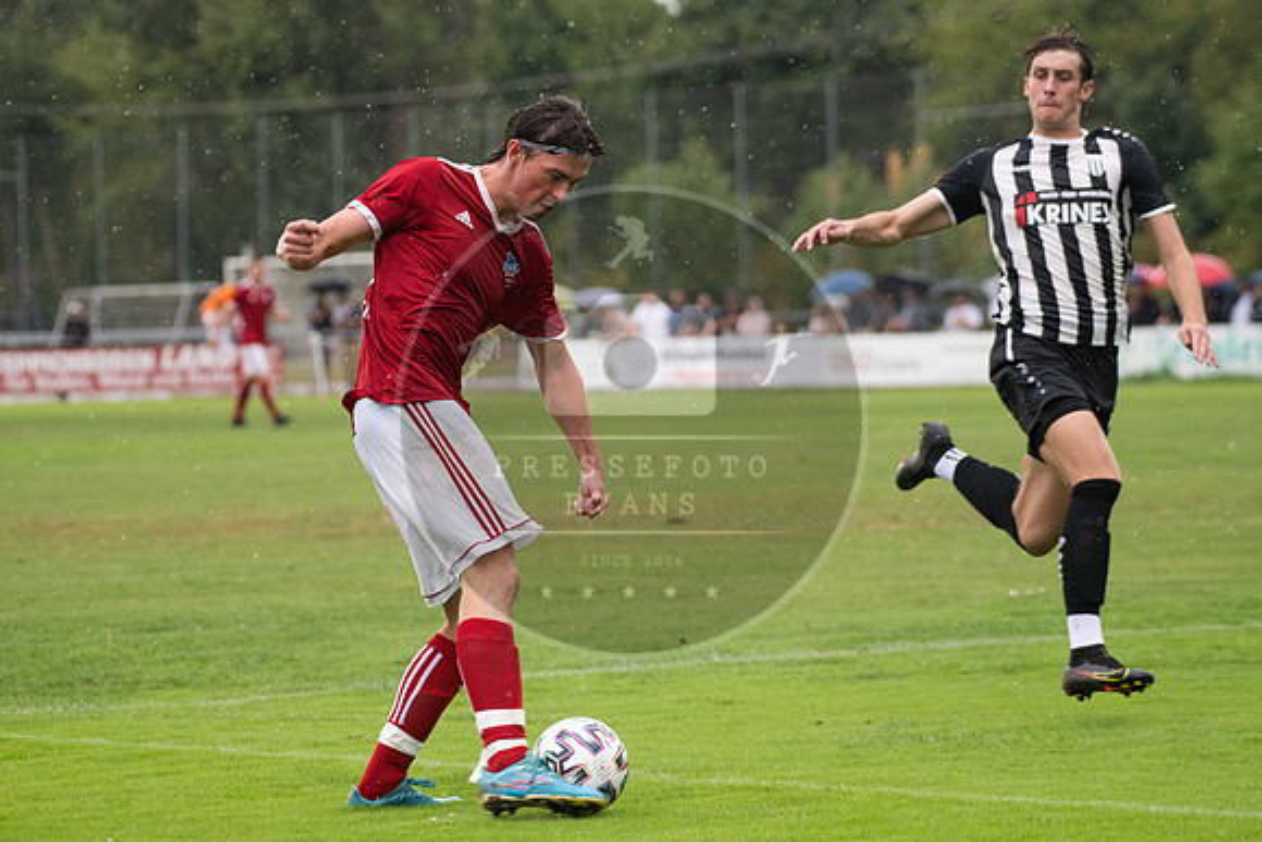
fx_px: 7012
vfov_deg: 6.9
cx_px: 631
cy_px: 421
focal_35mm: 200
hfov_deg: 10.3
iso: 1400
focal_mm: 200
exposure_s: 1/1600
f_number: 5.6
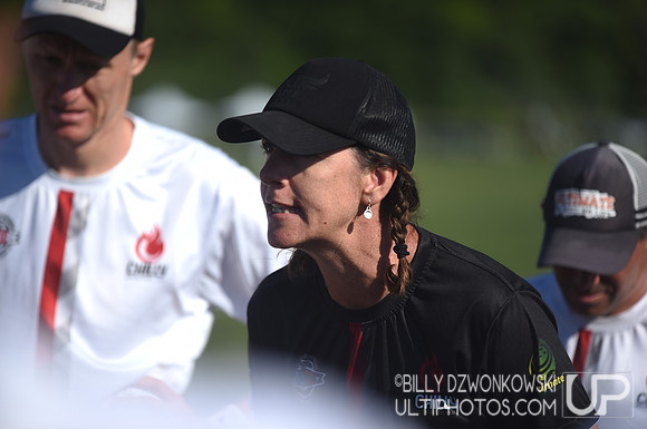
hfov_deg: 10.3
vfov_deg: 6.8
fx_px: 3589
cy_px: 214
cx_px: 324
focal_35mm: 200
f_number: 2.8
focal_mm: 200
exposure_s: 1/1250
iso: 50
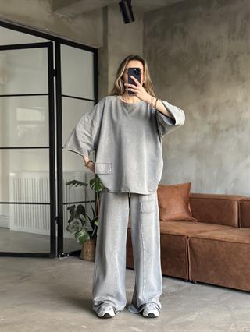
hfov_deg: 30.3
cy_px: 166
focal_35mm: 48
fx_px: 462
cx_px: 125
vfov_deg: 39.6
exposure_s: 1/60
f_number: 1.78
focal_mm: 6.86
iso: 320
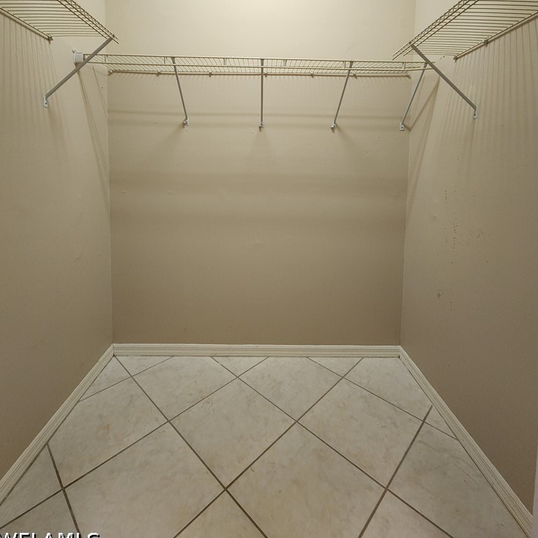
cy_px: 183
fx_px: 281
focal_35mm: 16
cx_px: 259
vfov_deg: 84.6
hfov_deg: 87.4
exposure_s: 1/60
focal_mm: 2.2
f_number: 2.2
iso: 400
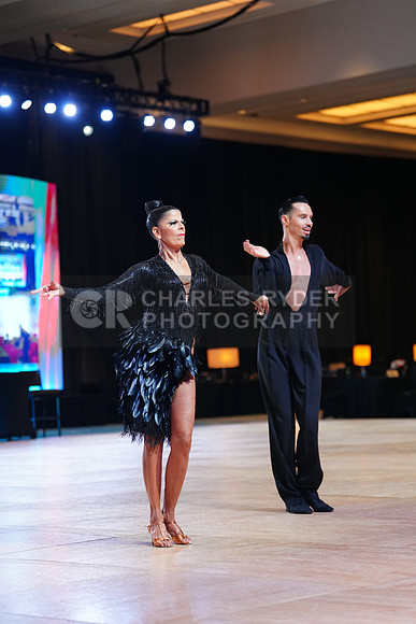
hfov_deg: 15.2
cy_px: 312
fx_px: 1559
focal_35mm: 90
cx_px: 208
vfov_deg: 22.6
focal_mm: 90
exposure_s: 1/400
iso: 2000
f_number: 2.8
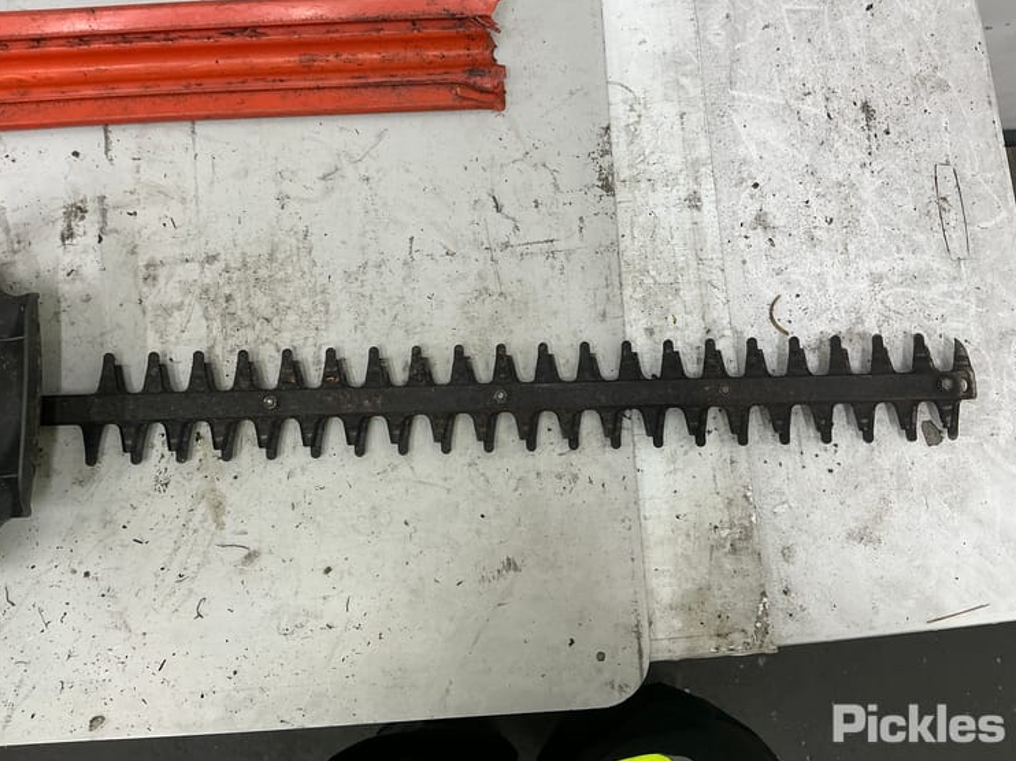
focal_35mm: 29
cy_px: 370
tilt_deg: -82.8
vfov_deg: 48.2
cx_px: 500
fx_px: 851
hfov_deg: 61.7
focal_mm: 3
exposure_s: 1/50
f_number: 1.8
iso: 40
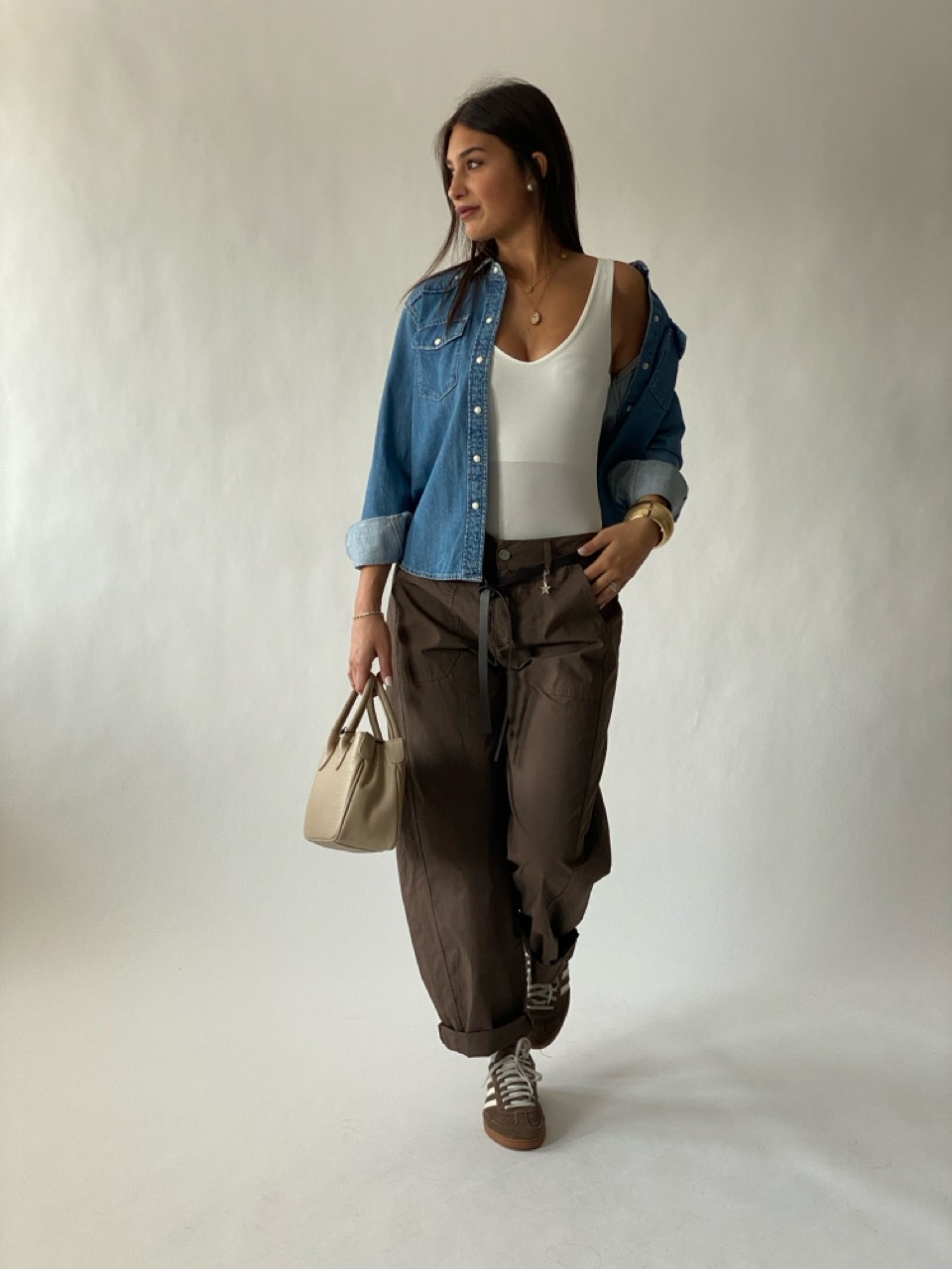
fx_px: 1907
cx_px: 476
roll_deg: -0.8
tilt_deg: -7.7
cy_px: 634
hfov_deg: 28.0
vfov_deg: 36.8
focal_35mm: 52
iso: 50
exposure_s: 1/100
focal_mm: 6
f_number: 2
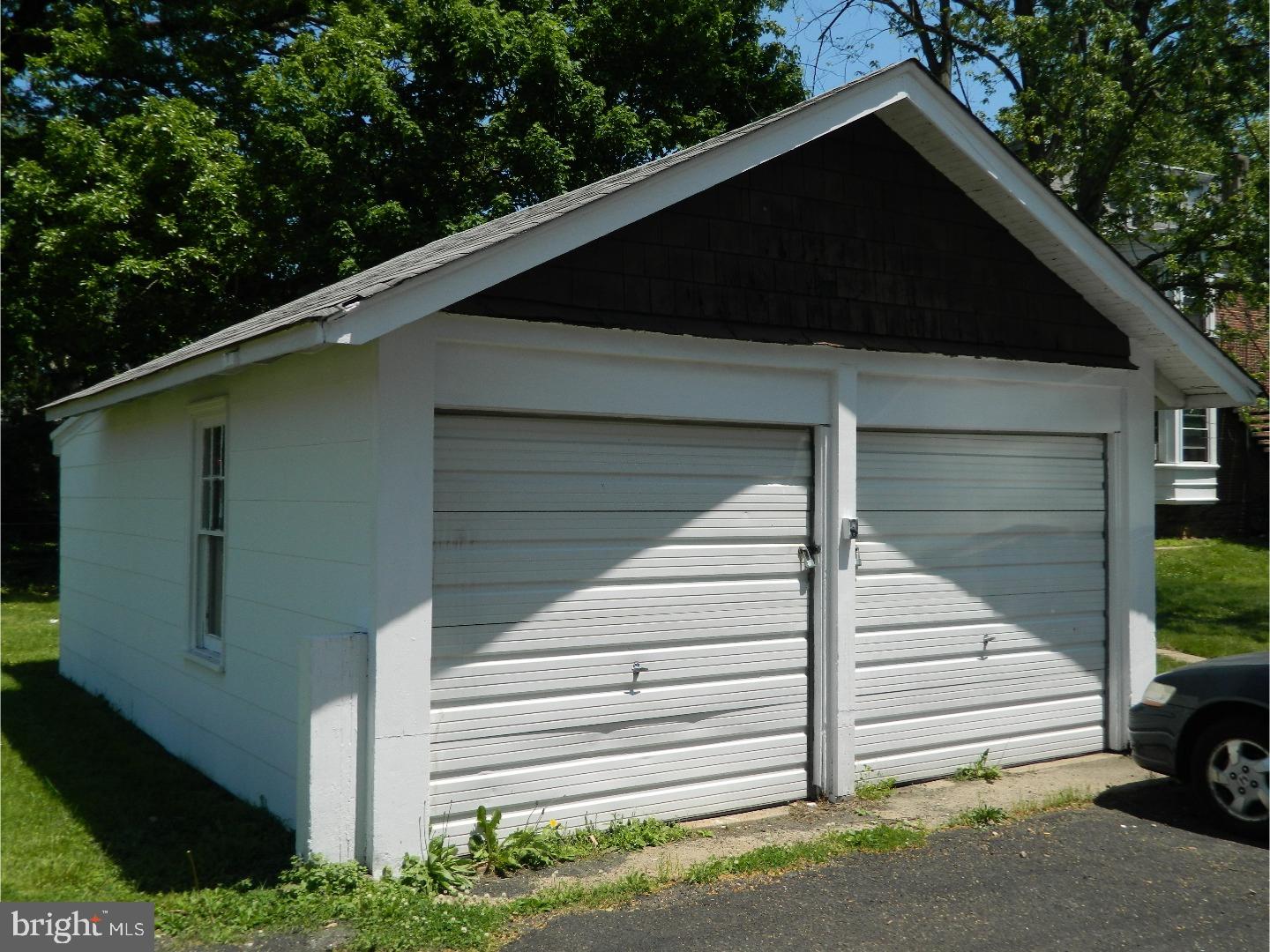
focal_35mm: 35
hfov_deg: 52.6
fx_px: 1284
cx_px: 635
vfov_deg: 40.7
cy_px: 476
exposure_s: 1/160
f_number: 9.4
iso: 80
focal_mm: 6.2
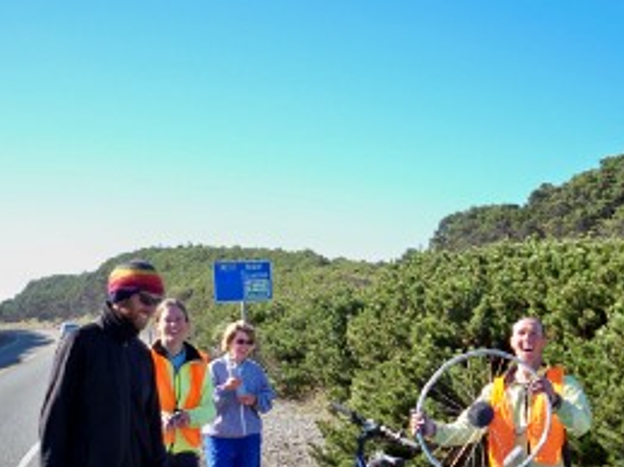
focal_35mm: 54
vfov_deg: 26.8
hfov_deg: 35.4
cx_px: 383
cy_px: 323
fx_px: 973
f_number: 3.1
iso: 64
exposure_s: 1/320
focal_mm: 6.3
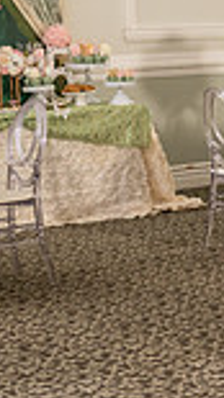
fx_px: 1407
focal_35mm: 133
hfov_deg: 8.0
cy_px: 143
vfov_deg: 16.1
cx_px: 641
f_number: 4.5
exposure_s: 1/160
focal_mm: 34
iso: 500
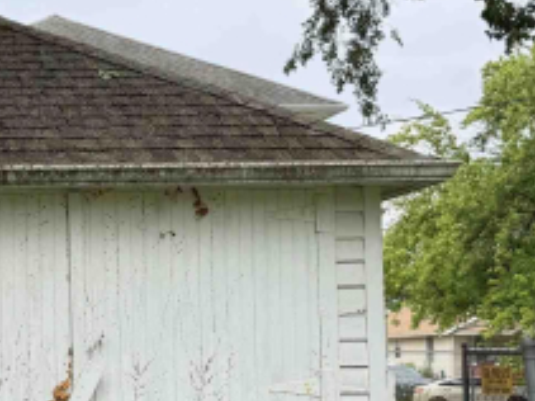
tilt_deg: +1.4
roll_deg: +1.7
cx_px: -52
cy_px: 307
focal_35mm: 76
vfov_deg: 19.2
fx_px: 1174
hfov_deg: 24.0
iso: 80
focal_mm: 6.76
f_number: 1.78
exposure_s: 1/1410
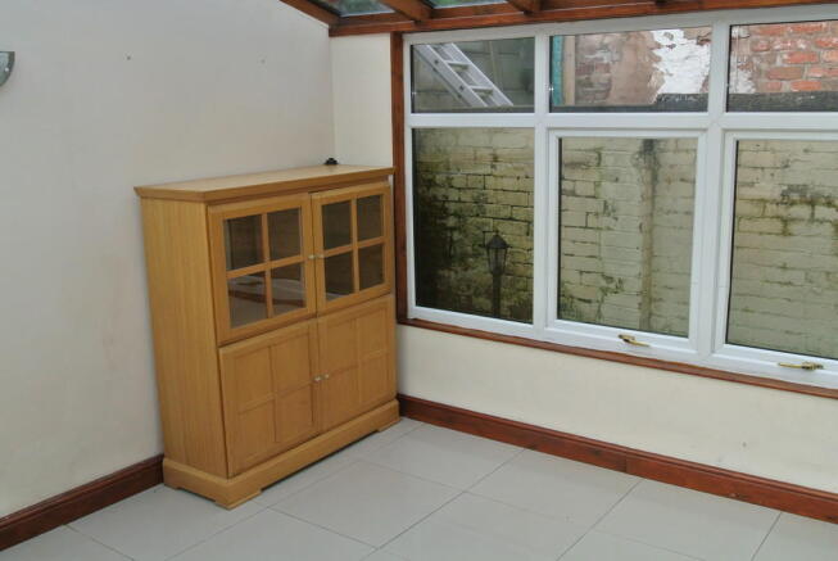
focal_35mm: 36
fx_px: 839
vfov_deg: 37.0
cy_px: 280
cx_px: 419
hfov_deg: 53.1
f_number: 9
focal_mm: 13.6
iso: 400
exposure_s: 1/60
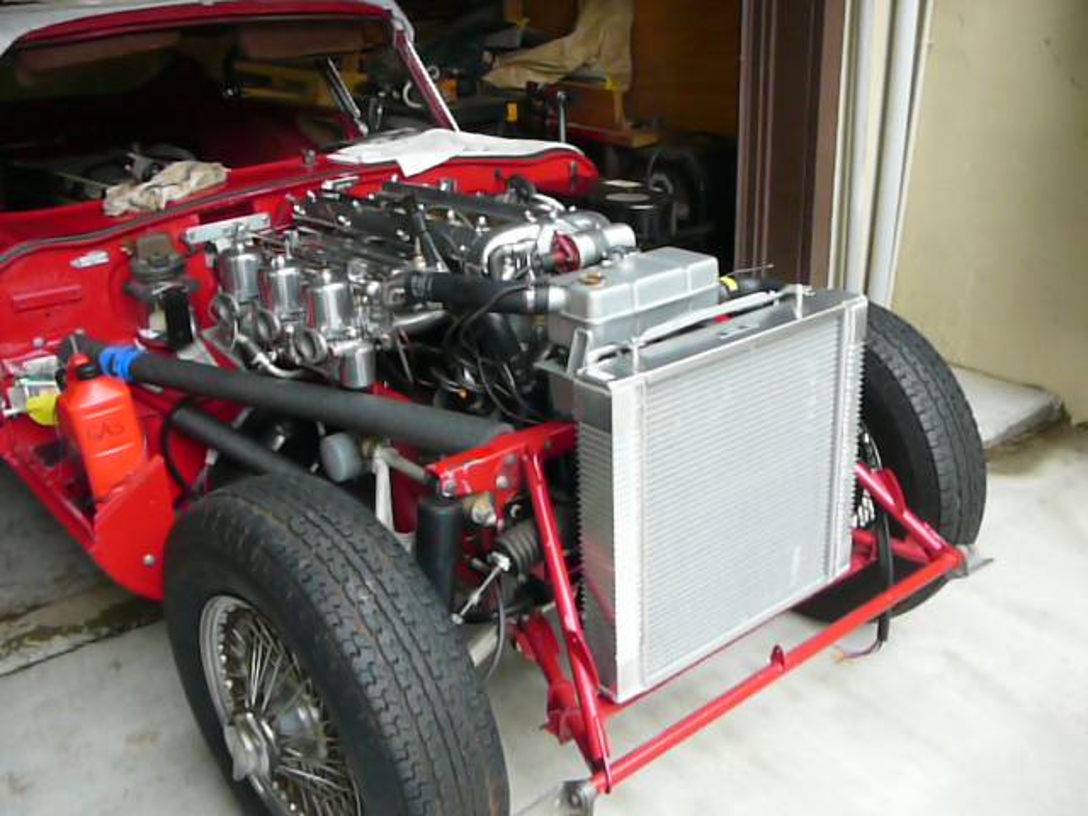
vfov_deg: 40.7
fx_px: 1100
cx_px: 544
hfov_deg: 52.6
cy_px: 408
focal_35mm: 35
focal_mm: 5.2
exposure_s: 1/250
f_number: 5
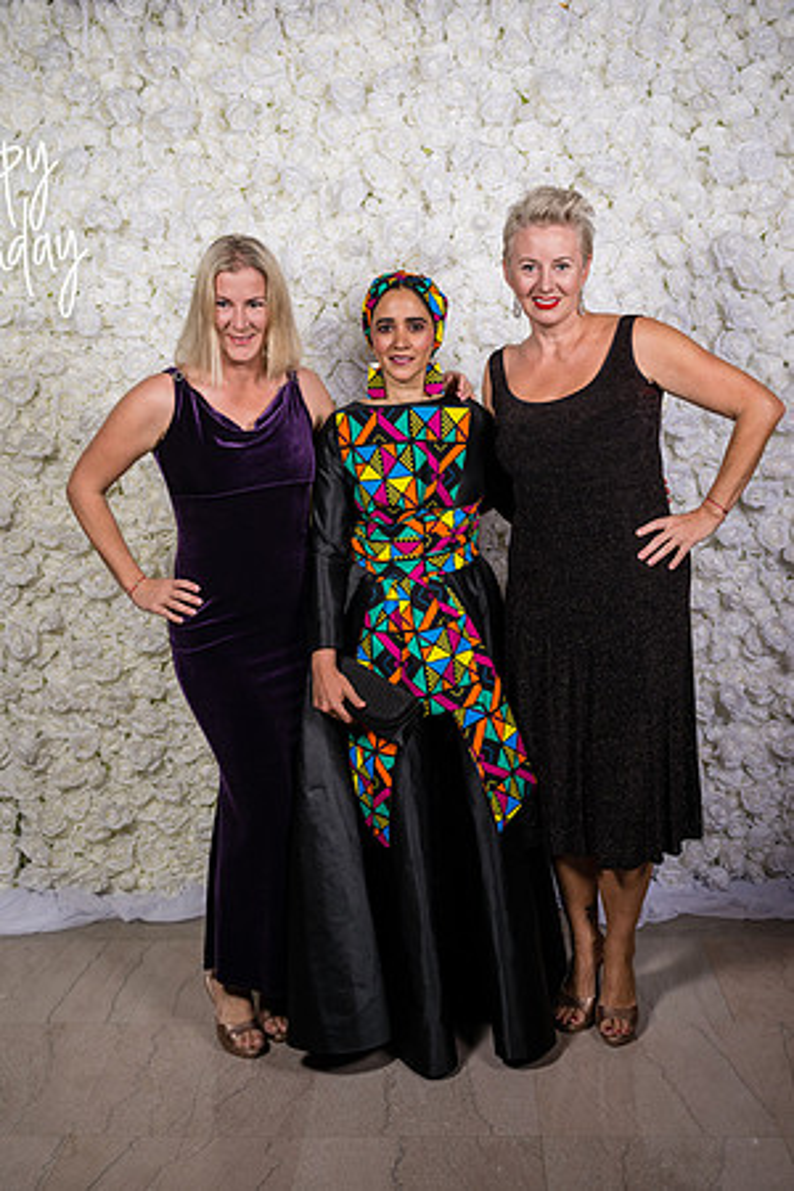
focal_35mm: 40
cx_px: 397
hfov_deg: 33.4
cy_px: 596
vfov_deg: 48.5
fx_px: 1323
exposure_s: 1/200
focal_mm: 40
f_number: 5.6
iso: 400
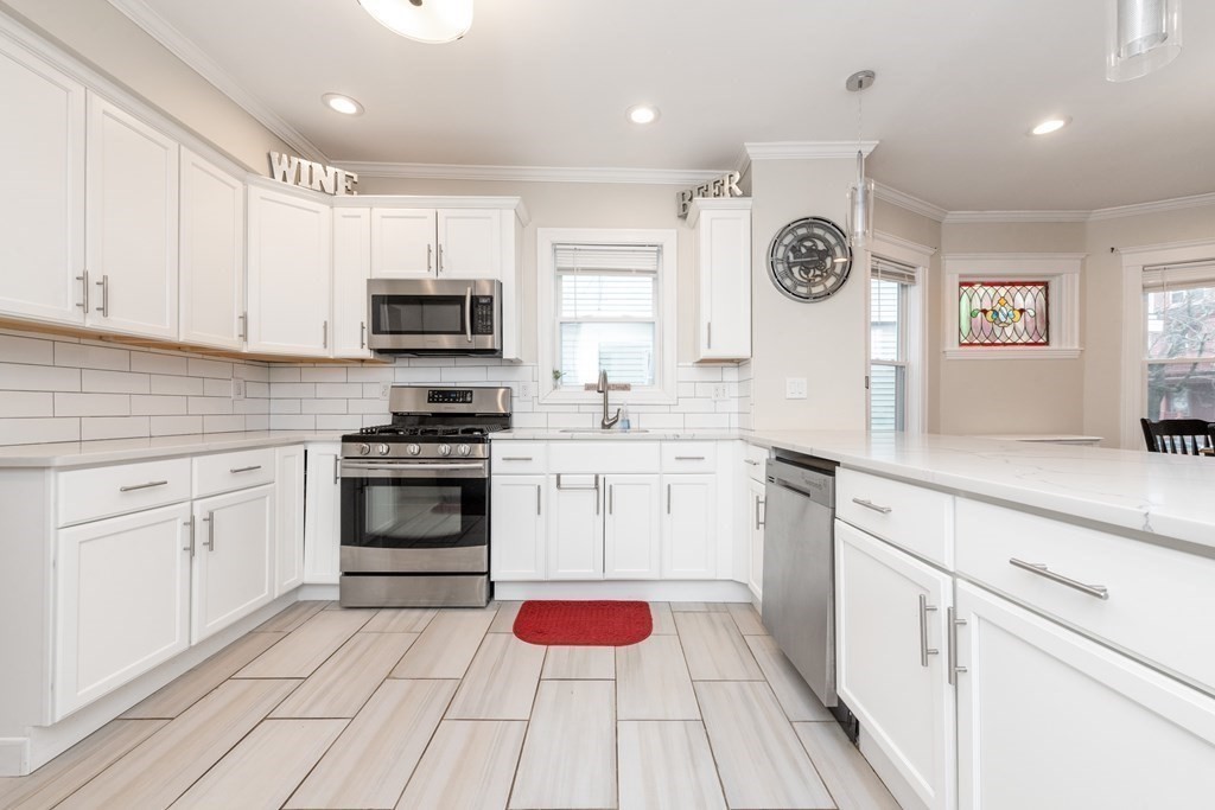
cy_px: 405
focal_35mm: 14
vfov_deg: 81.2
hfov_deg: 104.2
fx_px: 473
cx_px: 608
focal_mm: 14
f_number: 10
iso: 640
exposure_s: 1/40
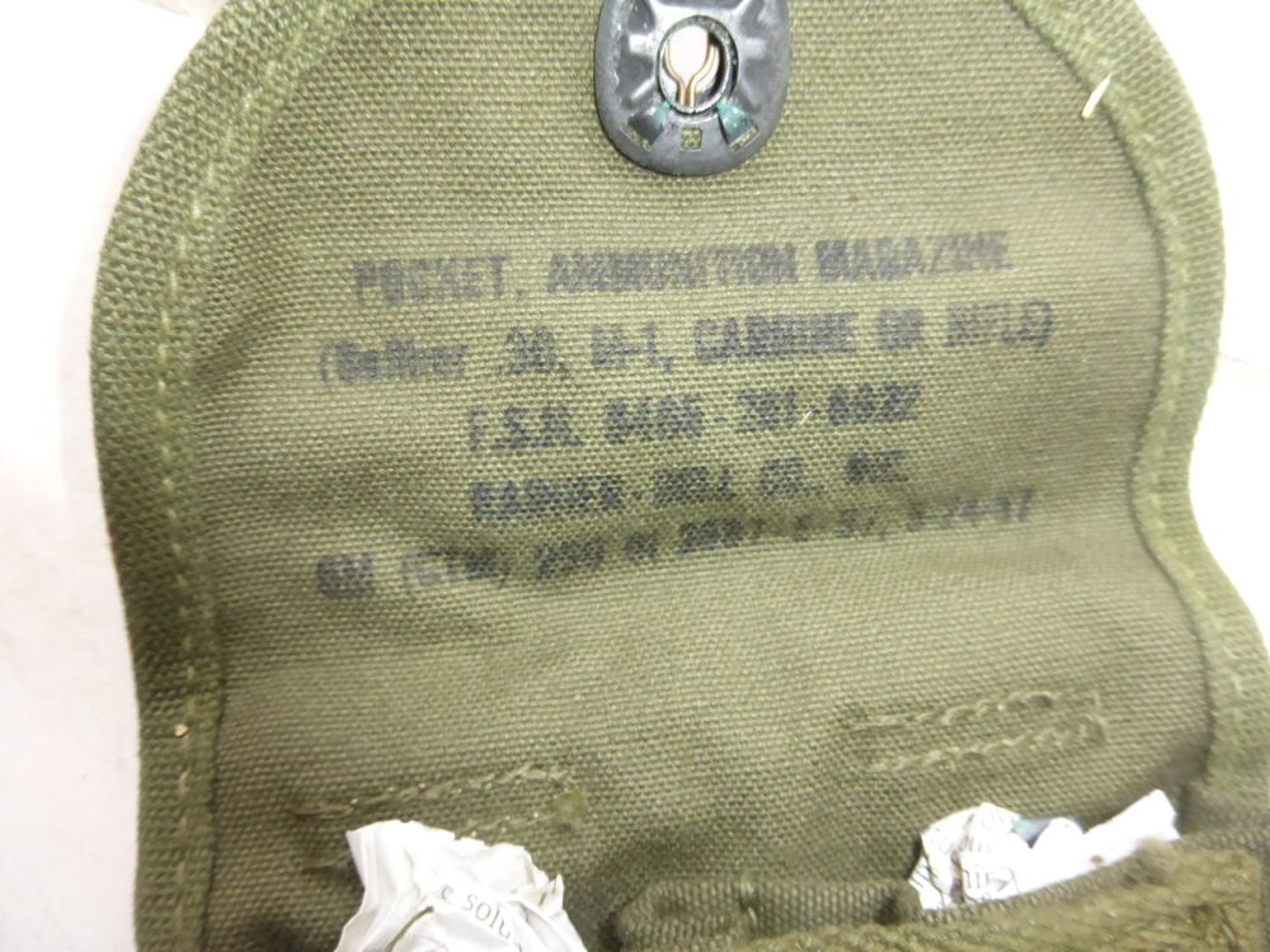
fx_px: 881
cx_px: 635
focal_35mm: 24
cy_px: 476
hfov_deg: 71.6
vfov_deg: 56.8
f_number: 3.3
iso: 640
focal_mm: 4.3
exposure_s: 1/60
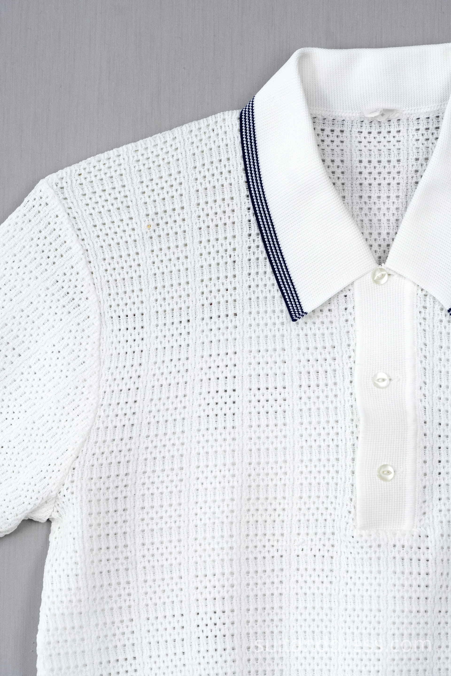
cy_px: 338
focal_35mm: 130
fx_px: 2452
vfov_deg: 15.7
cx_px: 226
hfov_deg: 10.5
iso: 320
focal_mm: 87
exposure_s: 1/50
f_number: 9
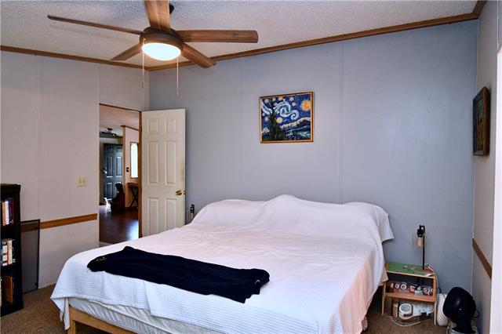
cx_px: 251
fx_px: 307
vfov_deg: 57.2
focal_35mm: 22
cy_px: 167
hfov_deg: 78.6
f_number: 5.3
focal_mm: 15
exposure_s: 1/60
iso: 2000
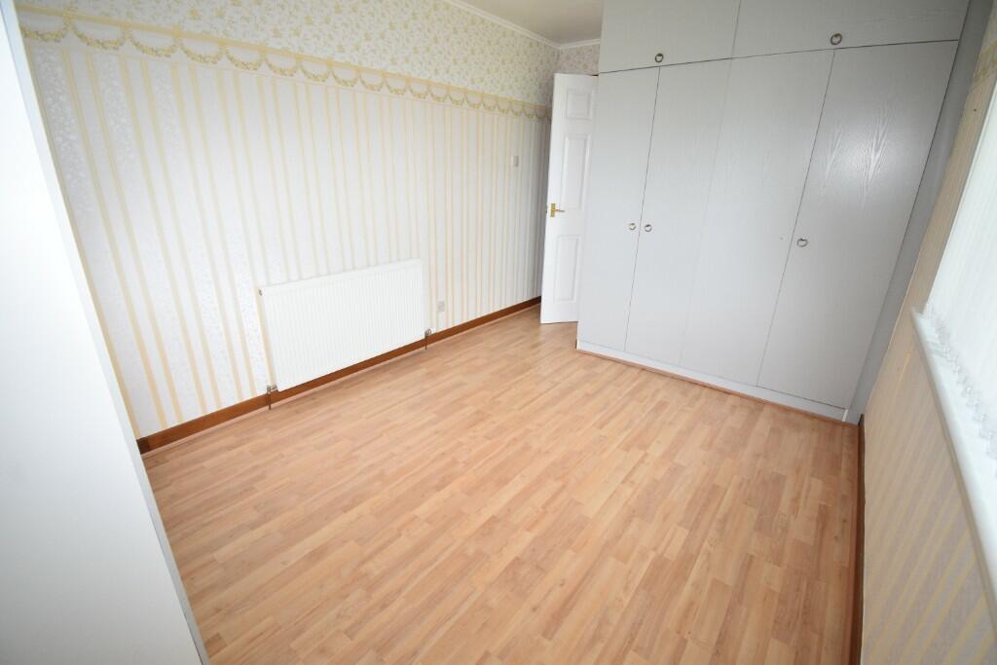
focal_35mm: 15
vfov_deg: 77.3
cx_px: 498
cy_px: 332
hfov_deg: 100.4
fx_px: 415
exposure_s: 1/125
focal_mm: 10
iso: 1000
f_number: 4.5
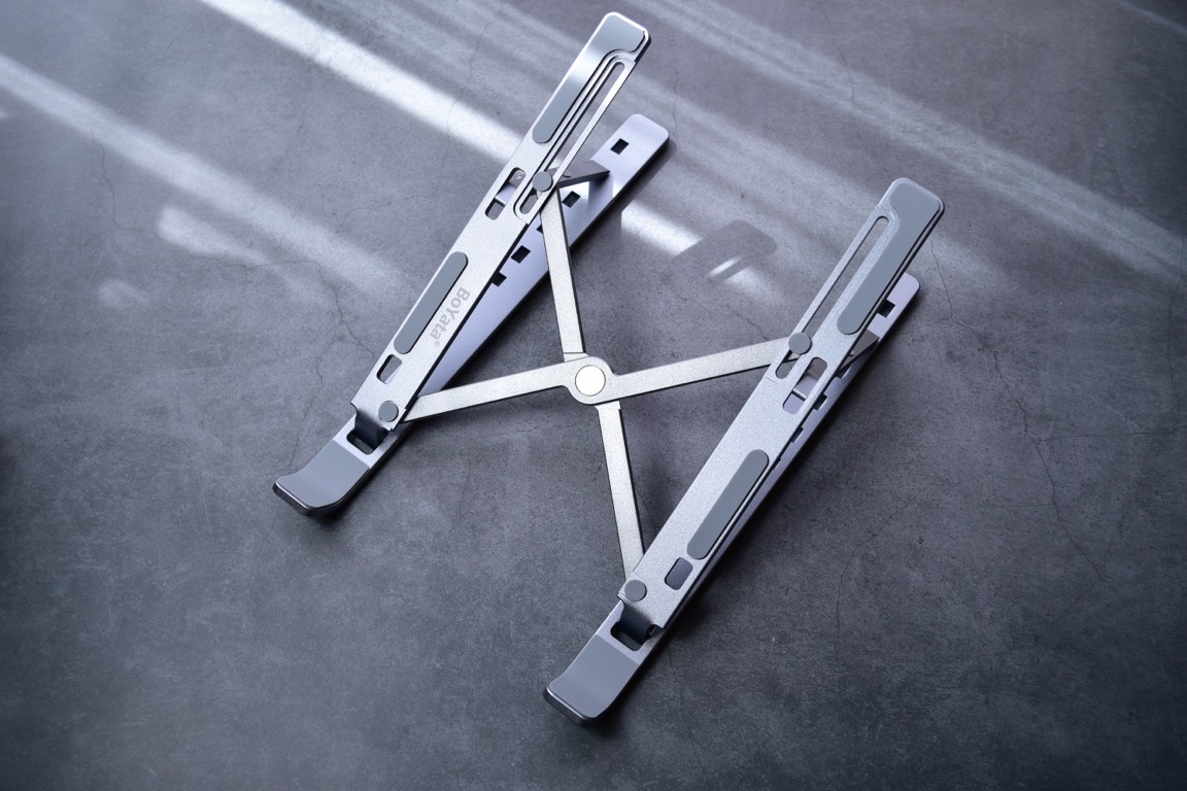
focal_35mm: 40
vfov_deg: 33.0
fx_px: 1335
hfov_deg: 47.9
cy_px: 396
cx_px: 594
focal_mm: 27
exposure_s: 1/100
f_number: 5.6
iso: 100
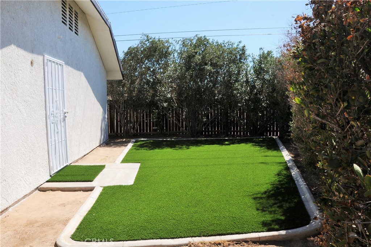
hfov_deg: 67.4
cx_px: 186
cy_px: 124
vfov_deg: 47.8
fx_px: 278
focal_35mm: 27
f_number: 18
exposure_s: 1/125
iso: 200
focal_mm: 18
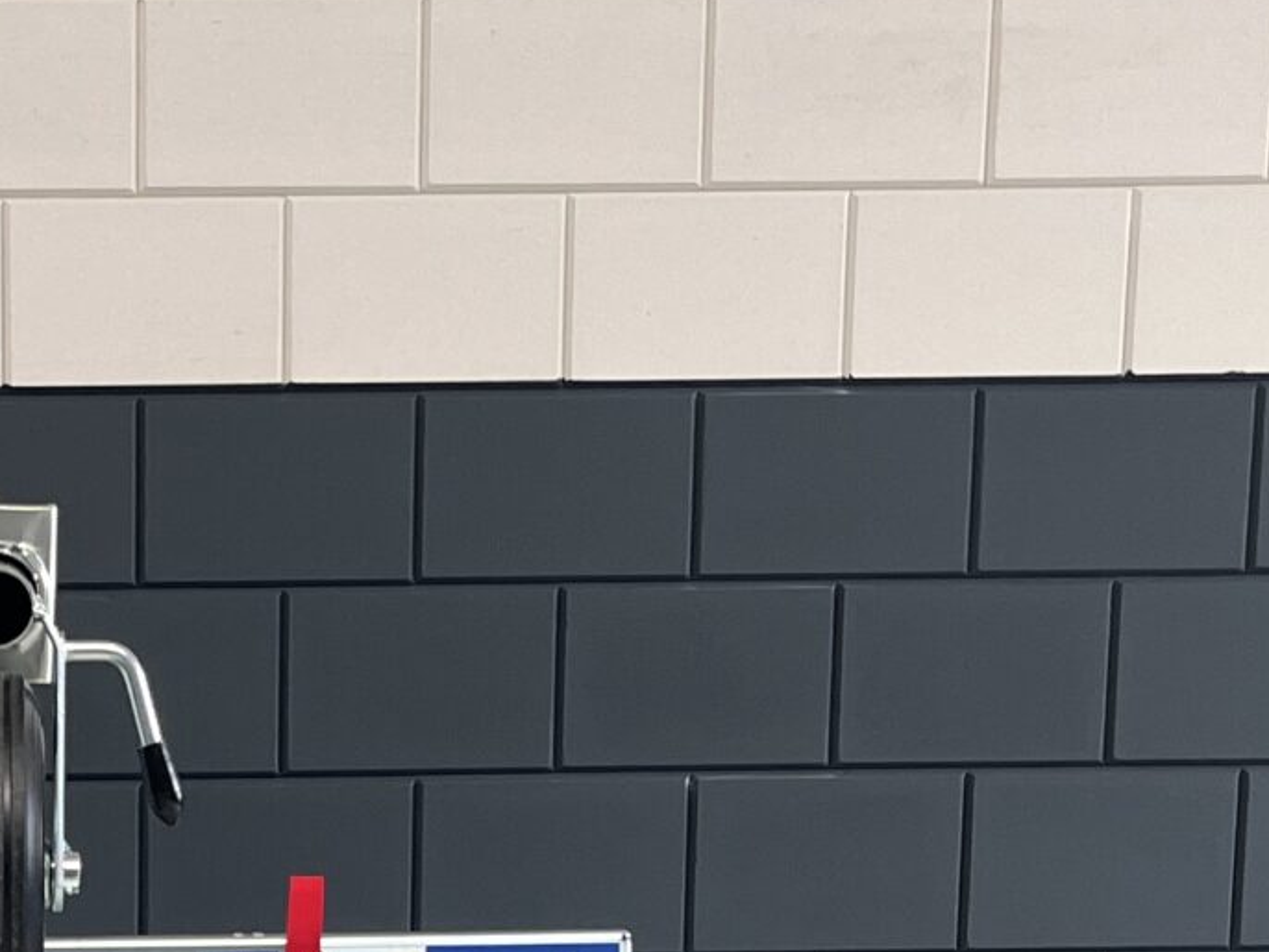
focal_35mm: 97
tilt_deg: -9.5
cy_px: 1394
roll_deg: +0.5
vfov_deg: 14.3
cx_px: -44
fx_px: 3557
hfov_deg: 19.6
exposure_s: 1/100
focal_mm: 5.1
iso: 100
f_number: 1.6
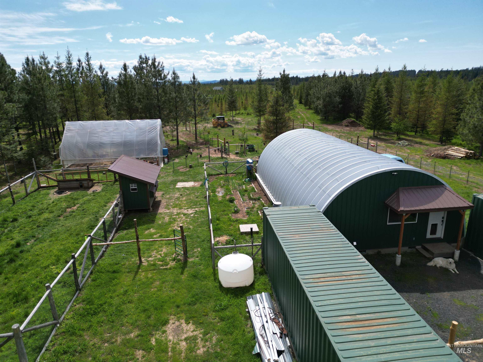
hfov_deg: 71.6
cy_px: 181
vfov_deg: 56.8
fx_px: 335
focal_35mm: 24
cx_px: 242
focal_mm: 6.72
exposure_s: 1/3200
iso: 120
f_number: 1.7
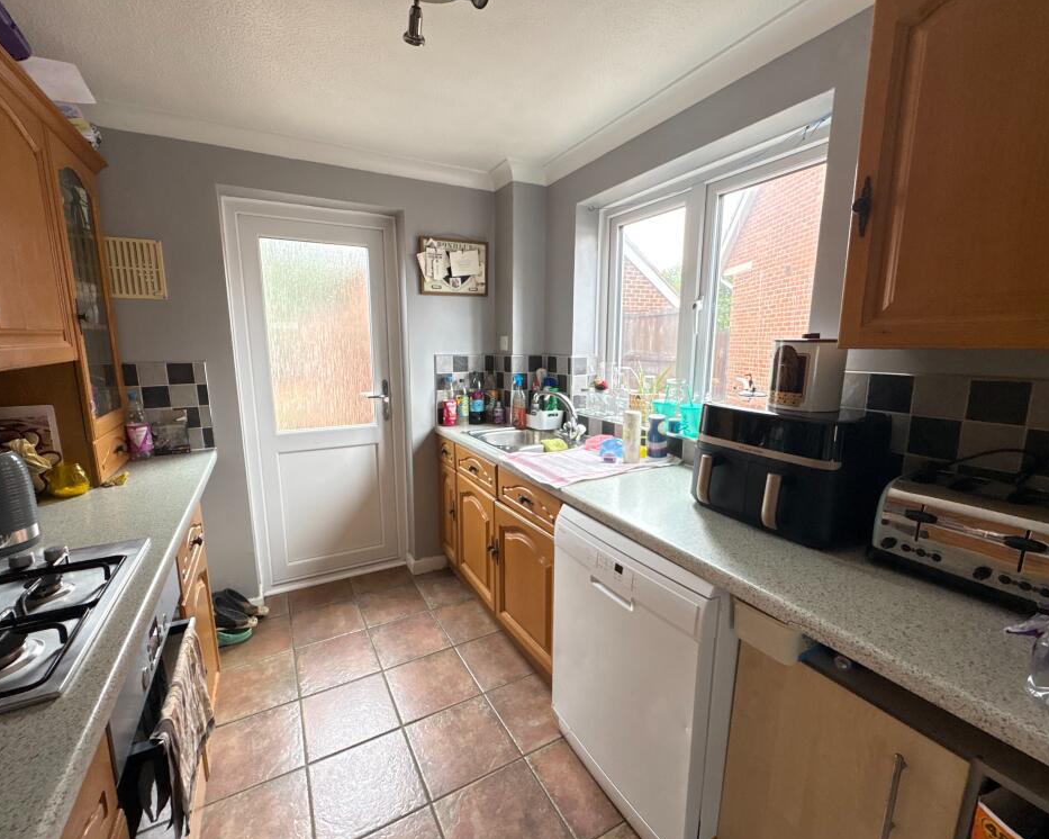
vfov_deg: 84.0
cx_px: 514
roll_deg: +0.3
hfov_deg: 96.8
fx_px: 466
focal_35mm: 15
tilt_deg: -9.7
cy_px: 422
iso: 320
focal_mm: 2.22
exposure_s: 1/60
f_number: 2.2
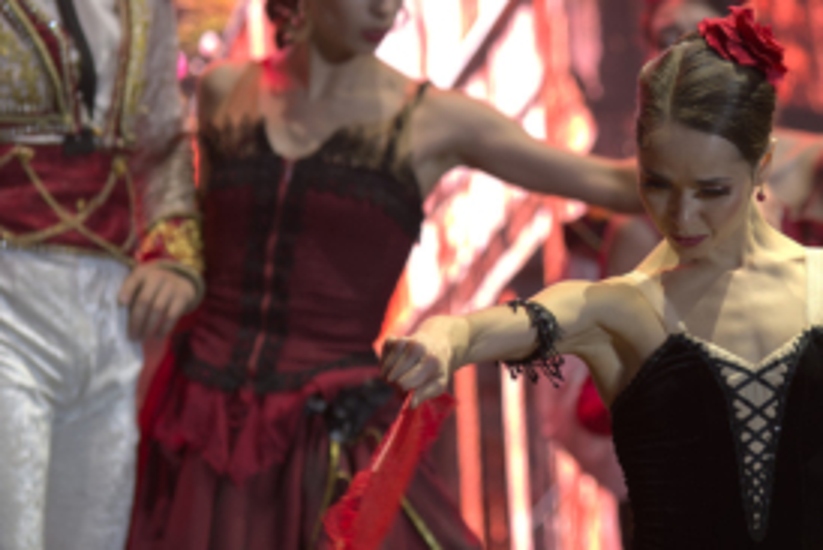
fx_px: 7067
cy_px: 198
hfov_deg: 6.7
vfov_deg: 4.5
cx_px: 725
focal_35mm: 309
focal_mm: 120
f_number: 3.2
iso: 400
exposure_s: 1/250
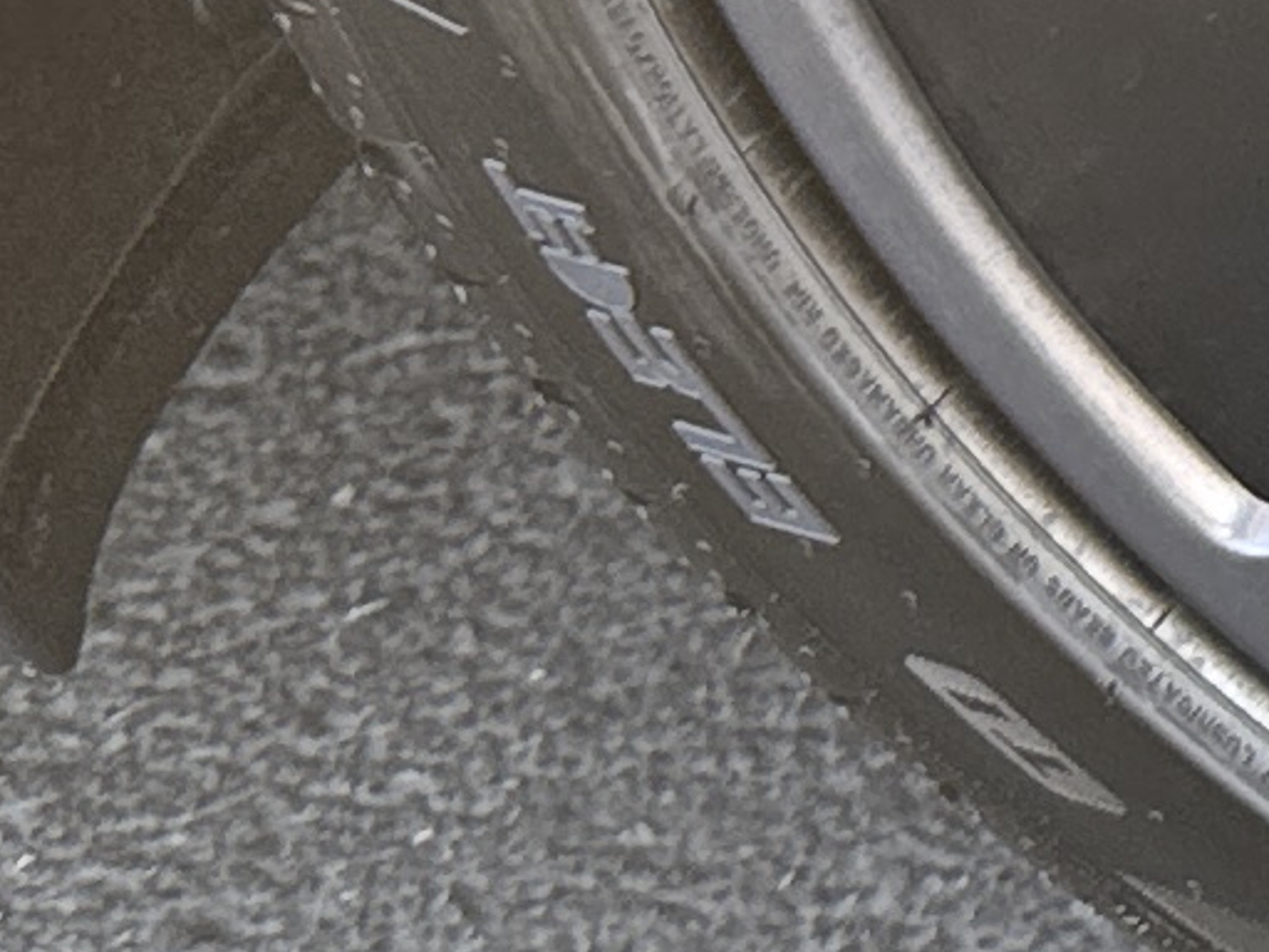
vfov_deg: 7.3
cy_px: -1361
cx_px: 3542
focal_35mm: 189
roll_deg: +5.3
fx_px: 6929
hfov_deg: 8.9
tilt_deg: -23.5
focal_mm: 6.76
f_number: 1.78
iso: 100
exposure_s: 1/165
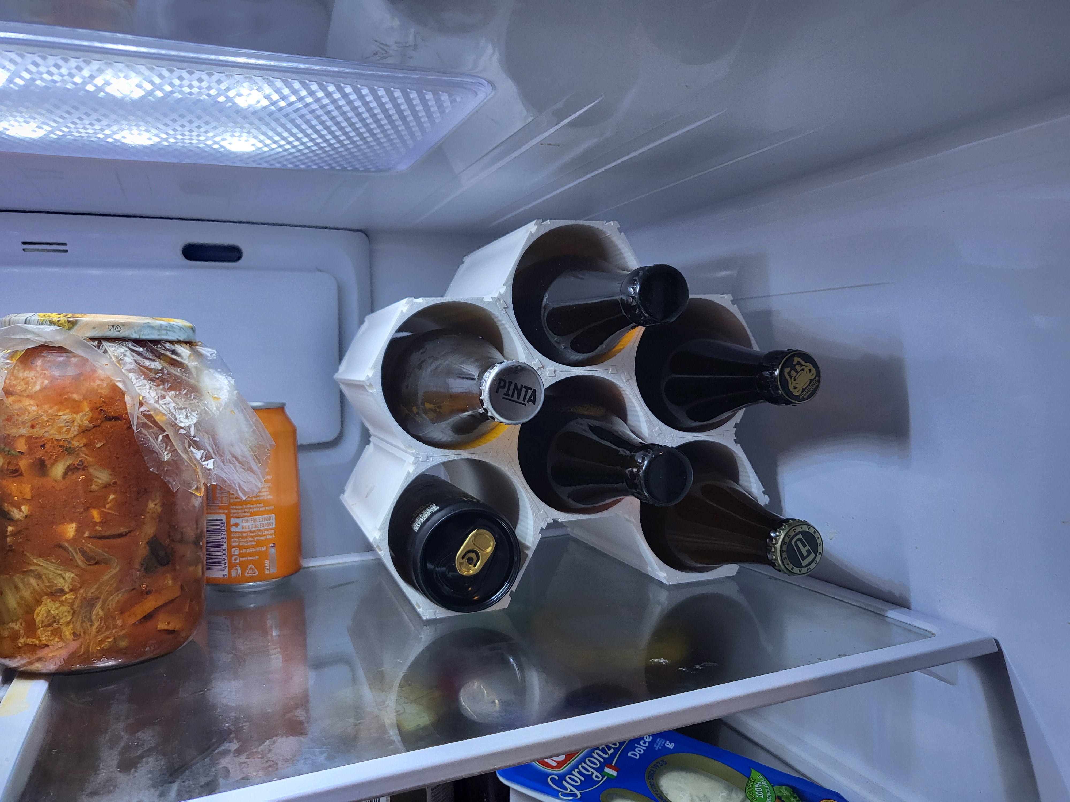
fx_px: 804
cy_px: 401
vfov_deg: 53.1
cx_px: 535
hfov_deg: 67.3
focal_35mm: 26
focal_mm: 4.25
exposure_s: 1/100
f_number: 1.8
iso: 80
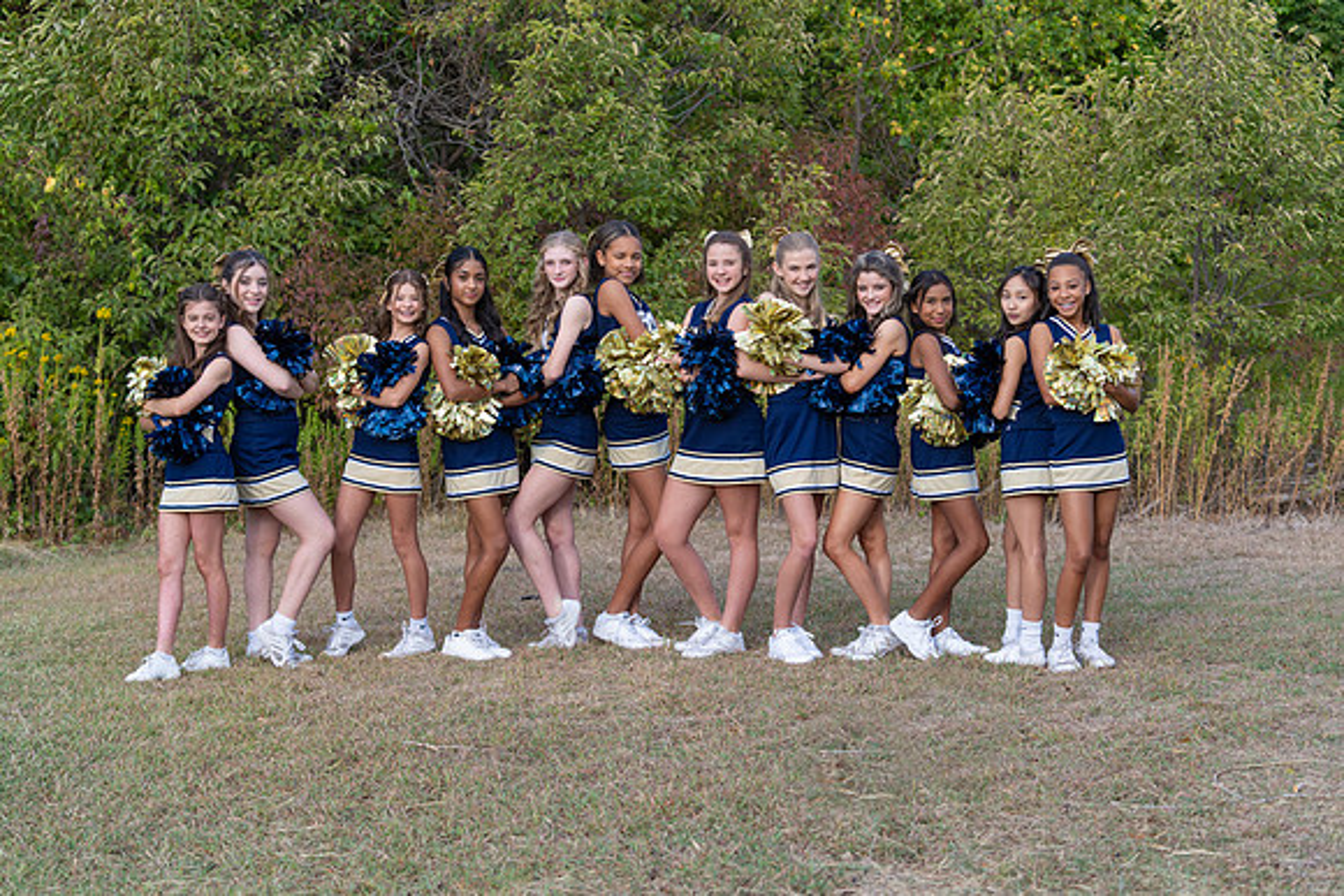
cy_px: 448
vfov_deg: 19.5
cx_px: 672
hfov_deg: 28.8
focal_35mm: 70
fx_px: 2614
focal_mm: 70
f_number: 3.5
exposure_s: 1/400
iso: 125
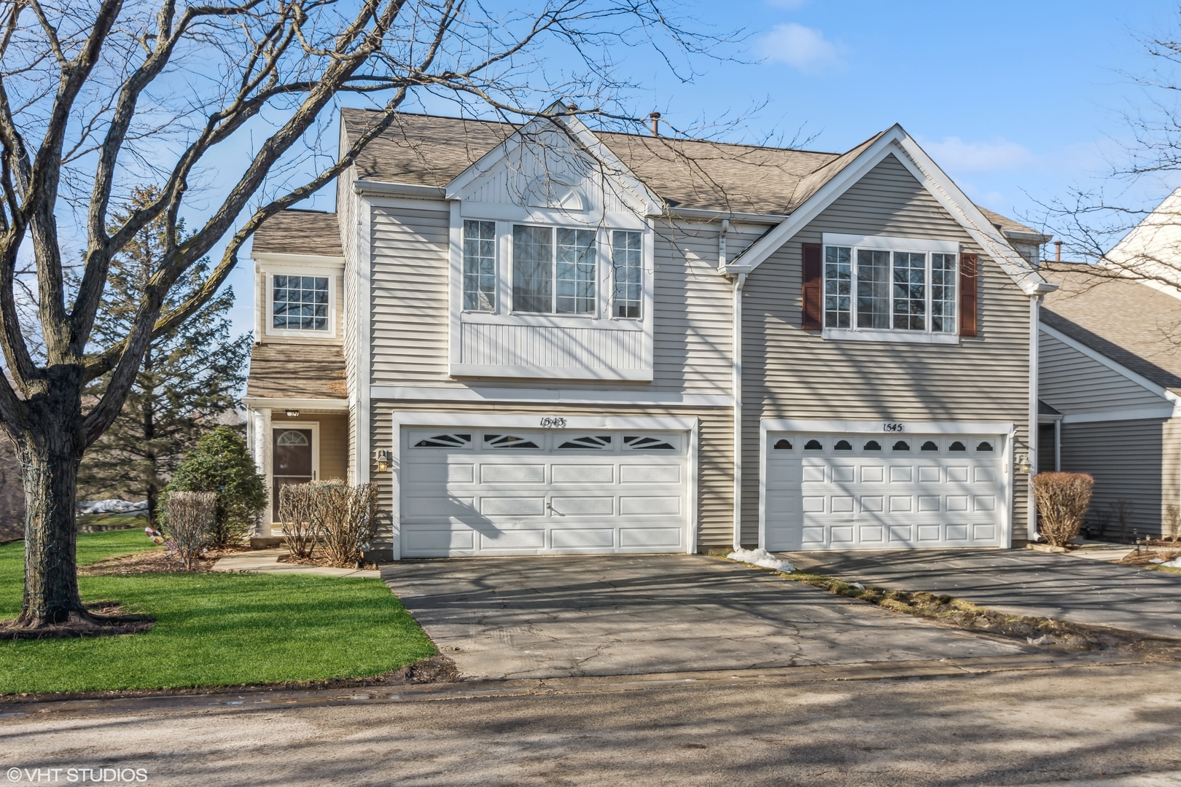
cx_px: 590
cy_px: 394
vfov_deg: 43.6
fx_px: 984
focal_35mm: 30
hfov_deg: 61.9
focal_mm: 20
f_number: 9
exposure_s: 1/125
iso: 100
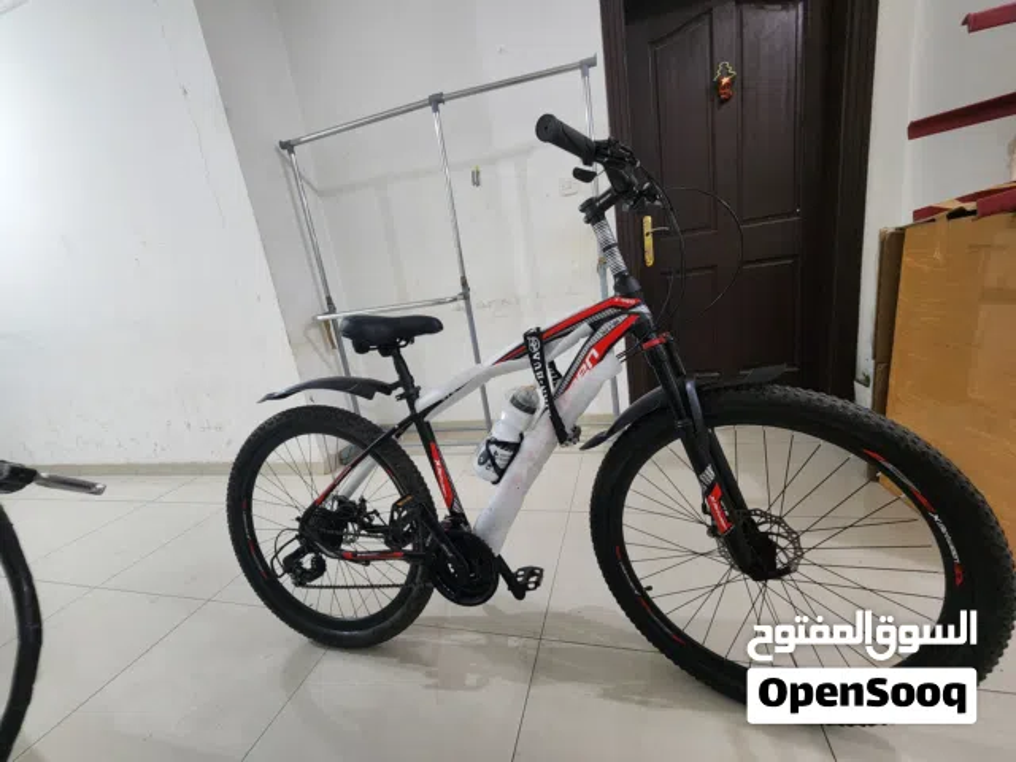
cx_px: 508
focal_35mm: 13
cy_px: 381
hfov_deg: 106.2
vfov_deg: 89.9
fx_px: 382
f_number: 2.2
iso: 500
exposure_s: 1/33
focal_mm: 2.2
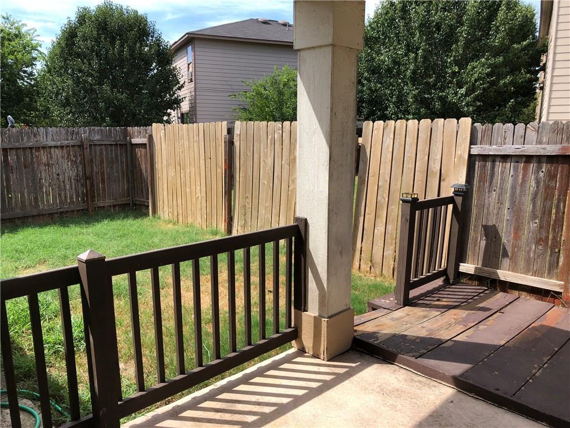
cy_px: 214
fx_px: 461
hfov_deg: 63.4
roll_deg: +1.2
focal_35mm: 28
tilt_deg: -11.0
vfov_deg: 49.7
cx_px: 285
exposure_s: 1/867
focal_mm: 4
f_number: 1.8
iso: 20
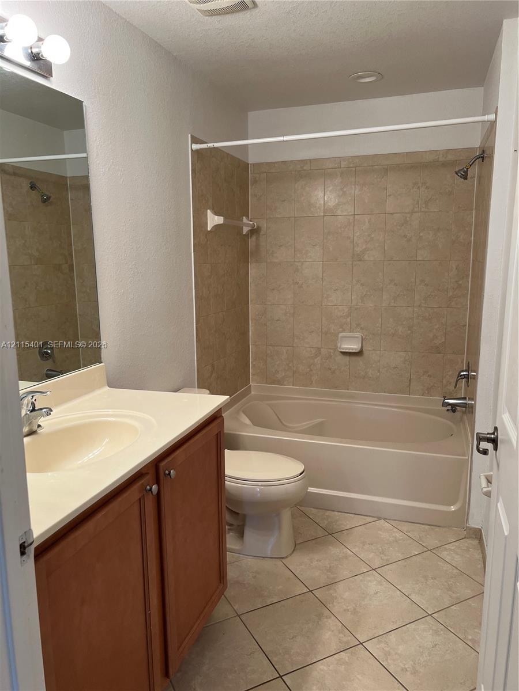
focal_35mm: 26
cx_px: 260
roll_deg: +0.4
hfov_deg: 53.1
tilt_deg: -9.7
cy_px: 346
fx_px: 520
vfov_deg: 67.3
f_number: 1.5
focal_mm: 5.7
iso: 80
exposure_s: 1/60
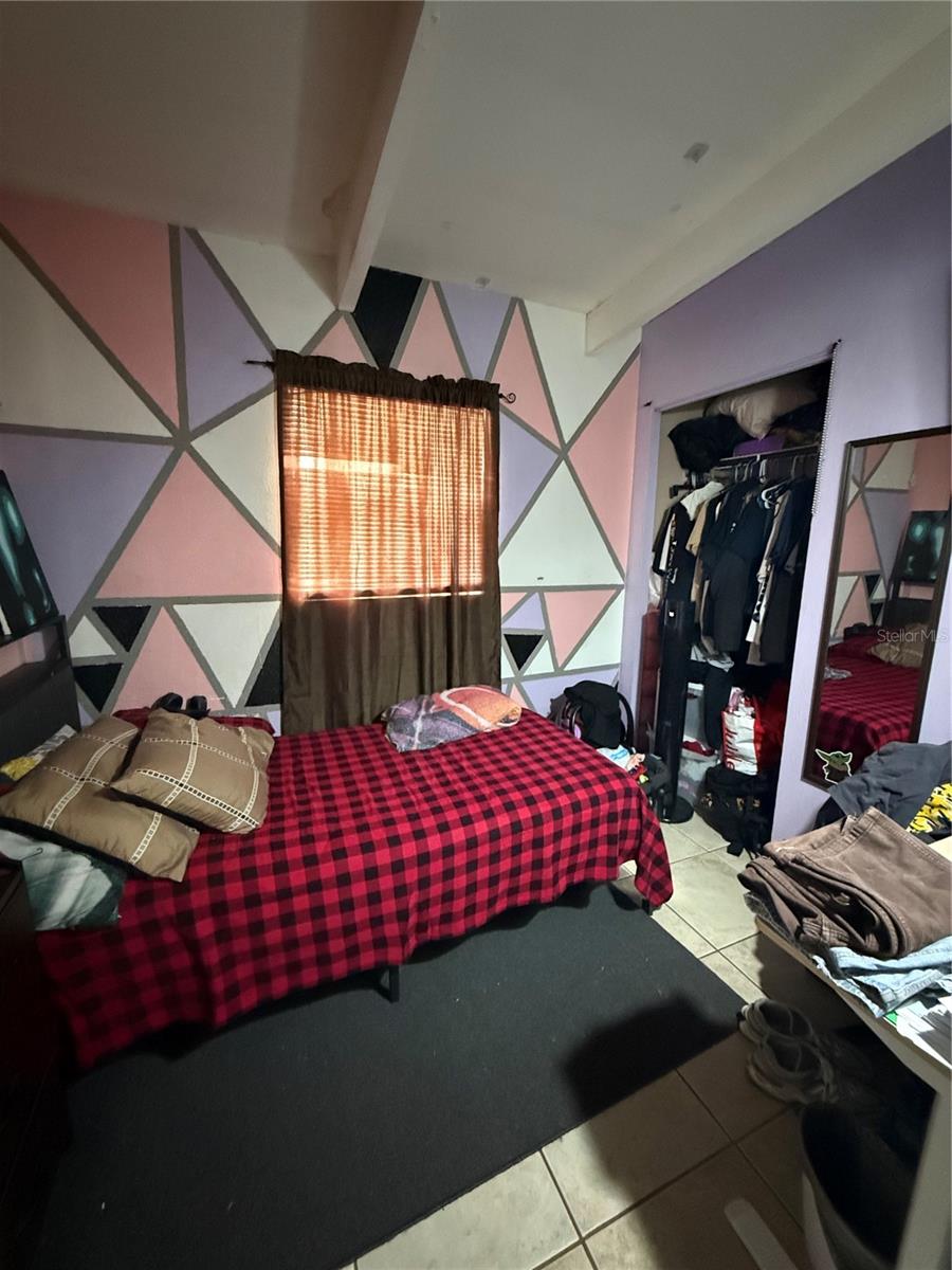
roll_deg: -1.3
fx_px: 513
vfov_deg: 102.1
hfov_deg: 85.7
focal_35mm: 14
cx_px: 476
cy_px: 635
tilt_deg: -10.9
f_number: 2.2
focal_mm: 2.22
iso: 1250
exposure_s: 1/40
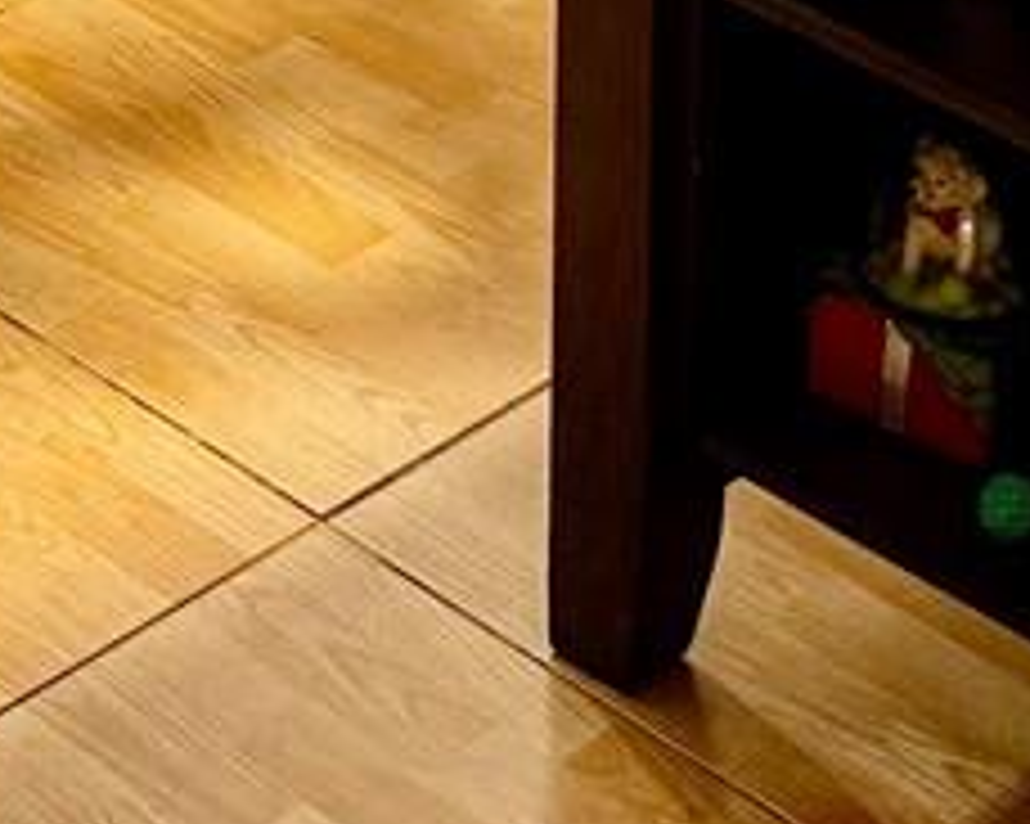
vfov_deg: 8.2
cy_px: -1517
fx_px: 4997
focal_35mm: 164
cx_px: -67
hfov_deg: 11.6
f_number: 1.78
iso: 125
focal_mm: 6.76
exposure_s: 1/60
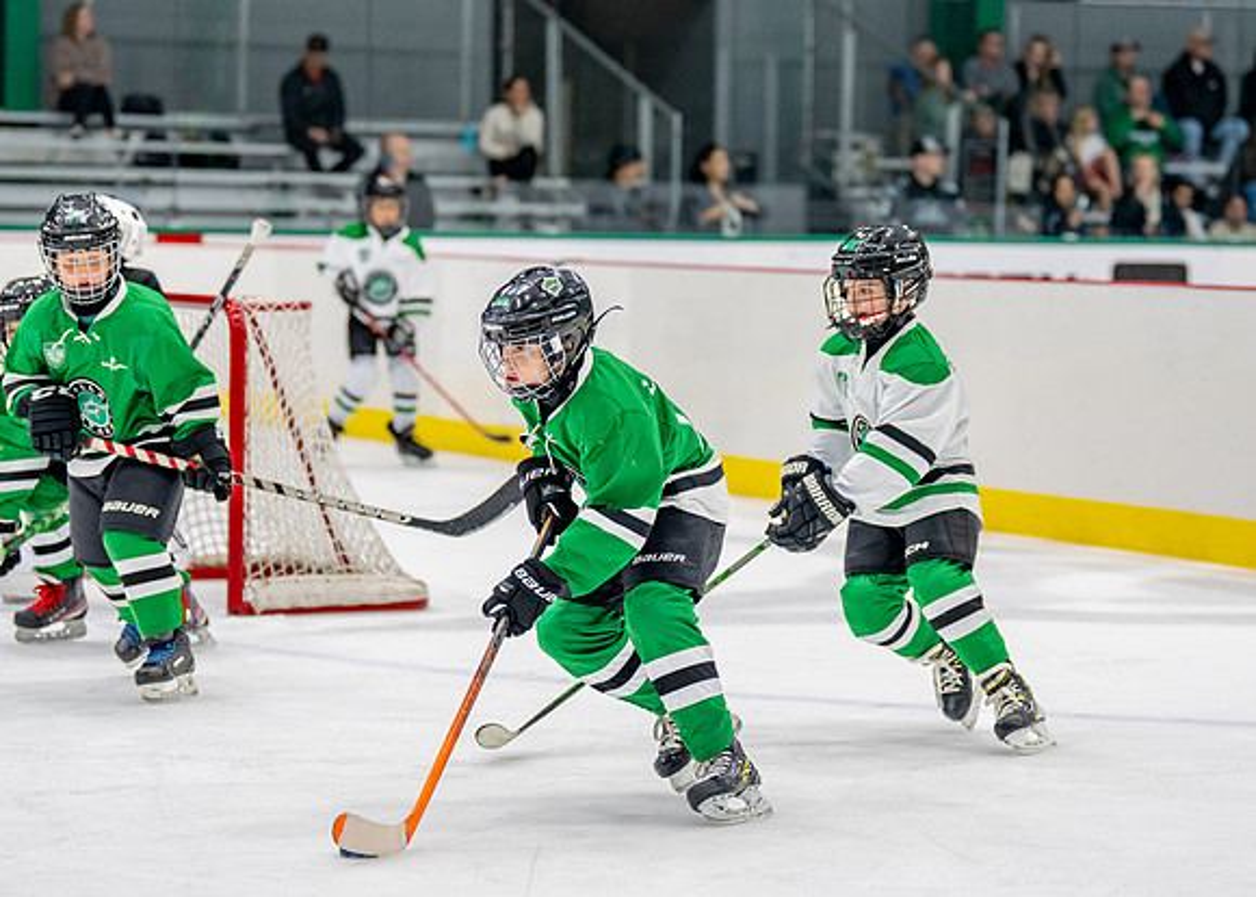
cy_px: 431
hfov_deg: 15.8
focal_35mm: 127
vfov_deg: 11.3
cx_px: 654
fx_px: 4540
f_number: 2.8
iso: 1000
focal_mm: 97
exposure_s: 1/1250
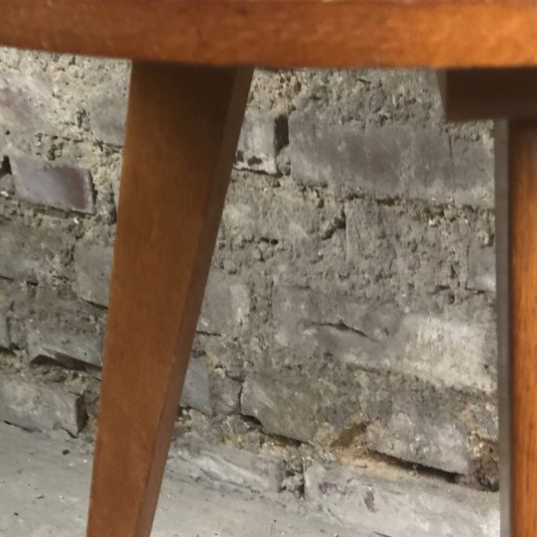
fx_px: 1527
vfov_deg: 19.7
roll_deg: +2.4
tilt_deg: -26.3
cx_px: 313
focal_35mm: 87
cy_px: 456
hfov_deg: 19.9
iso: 100
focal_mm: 6
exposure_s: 1/33
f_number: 2.4
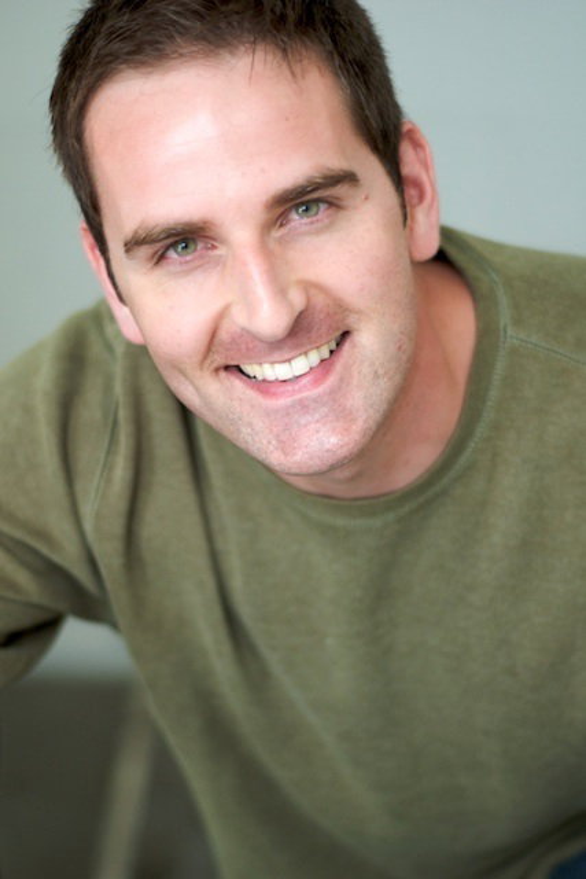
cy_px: 440
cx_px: 293
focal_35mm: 75
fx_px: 1830
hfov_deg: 18.2
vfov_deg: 27.0
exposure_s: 1/200
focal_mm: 50
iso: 400
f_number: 1.8
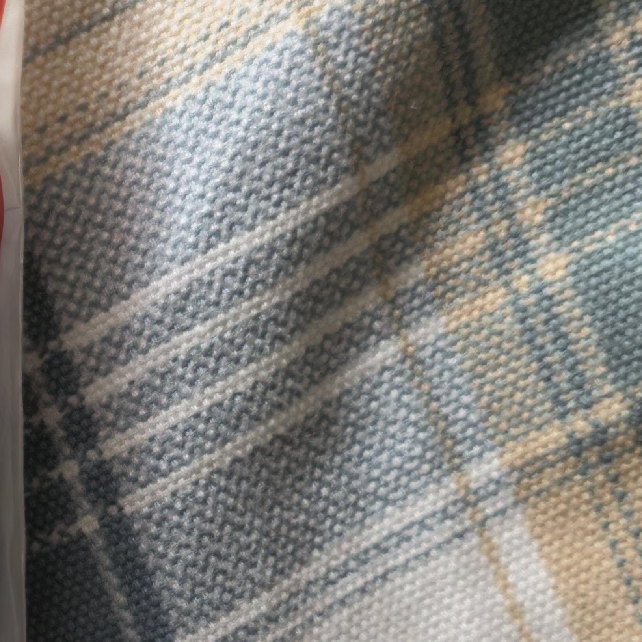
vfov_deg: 22.9
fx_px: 1574
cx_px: -163
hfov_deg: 21.2
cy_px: 451
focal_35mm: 75
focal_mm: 5.75
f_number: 1.4
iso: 200
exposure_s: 1/100
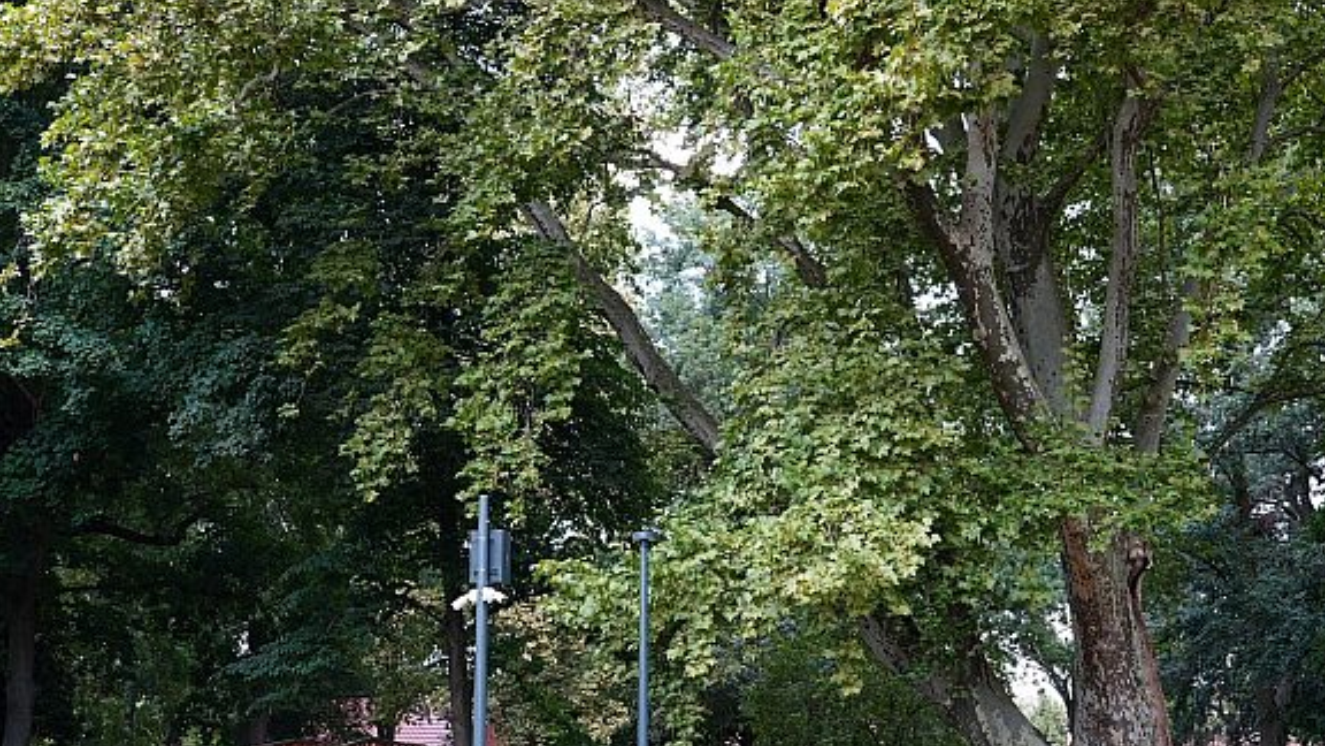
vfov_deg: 23.4
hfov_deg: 40.5
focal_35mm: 51
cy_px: 457
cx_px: 734
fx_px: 1792
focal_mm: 35
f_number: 8
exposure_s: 1/40
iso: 500
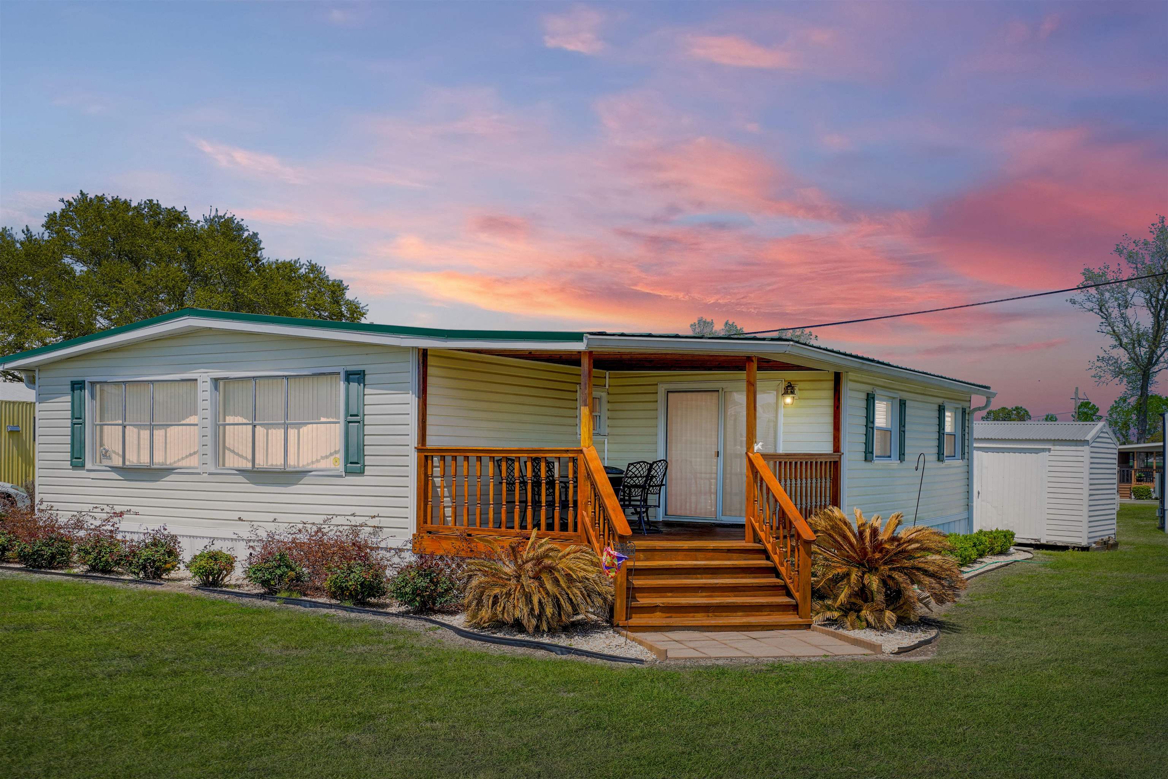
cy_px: 390
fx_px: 1071
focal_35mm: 33
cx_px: 584
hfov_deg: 57.2
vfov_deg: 40.0
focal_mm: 33
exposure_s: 1/1000
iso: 100
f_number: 8
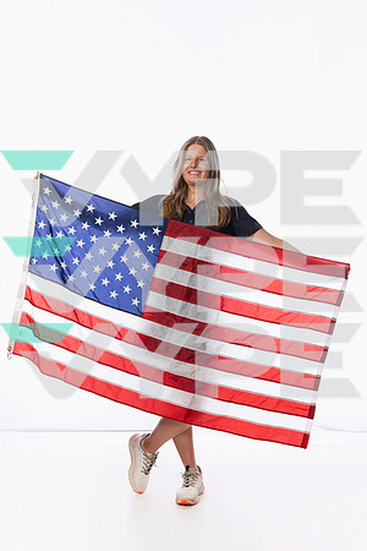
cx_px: 184
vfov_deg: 47.4
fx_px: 627
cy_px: 276
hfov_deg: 32.6
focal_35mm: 41
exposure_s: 1/250
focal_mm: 41
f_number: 8
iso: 640
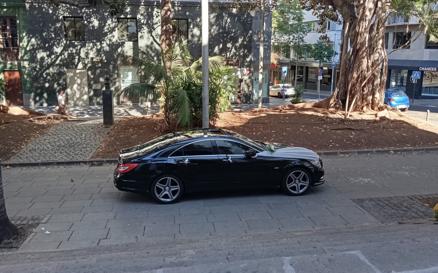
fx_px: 358
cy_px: 121
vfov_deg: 41.8
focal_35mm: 30
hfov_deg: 62.9
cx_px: 219
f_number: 1.8
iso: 233
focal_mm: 4.22
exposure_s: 1/100
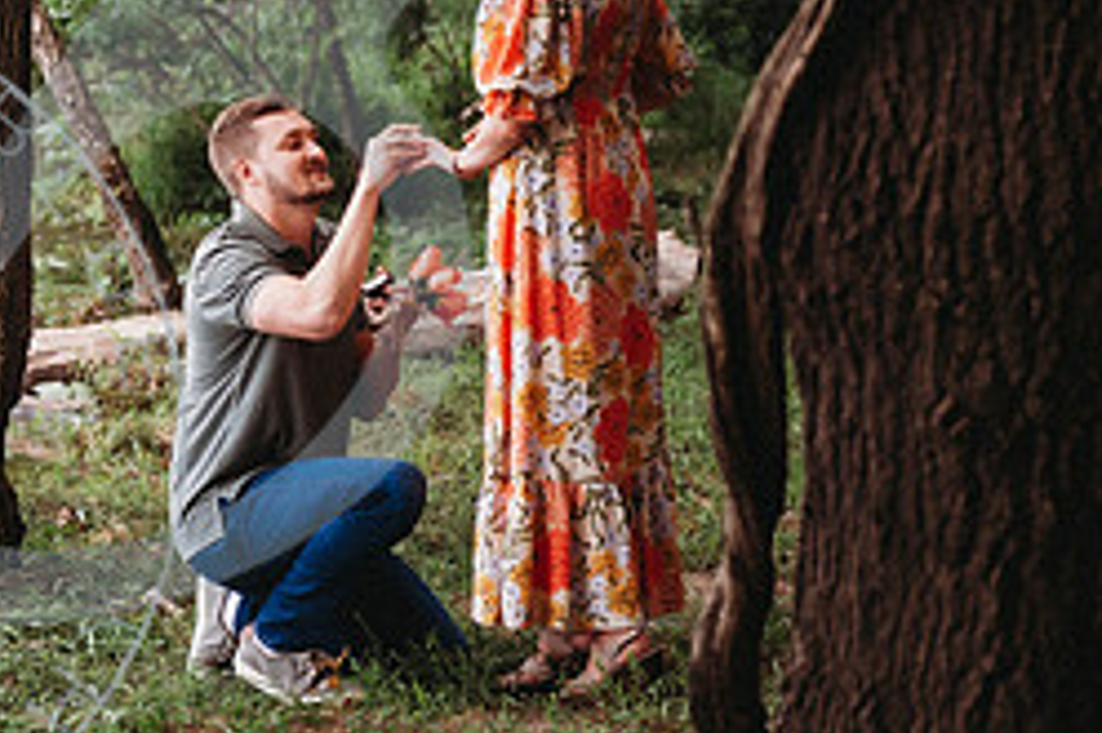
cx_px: -94
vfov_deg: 7.9
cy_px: 71
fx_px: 5323
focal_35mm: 174
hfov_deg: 11.7
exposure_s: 1/160
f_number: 2.8
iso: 400
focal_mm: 70
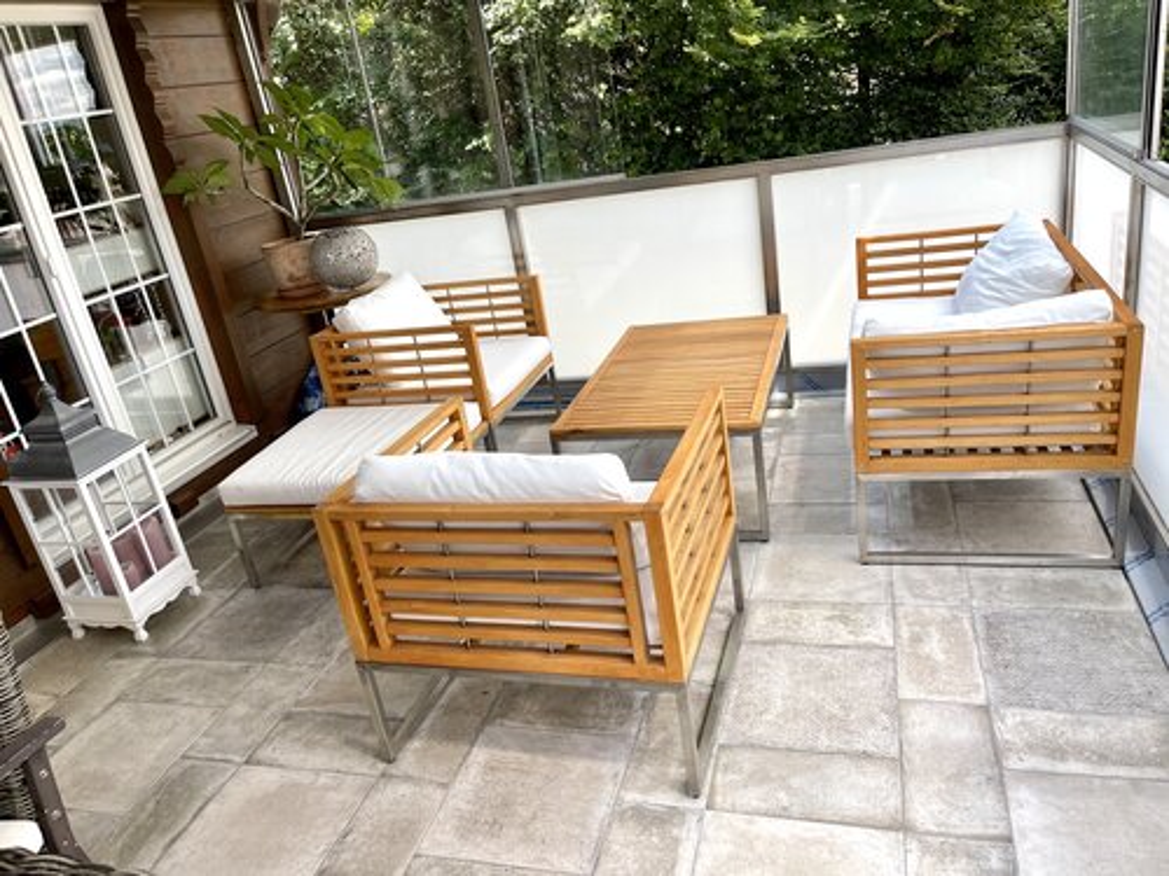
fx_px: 878
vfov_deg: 53.1
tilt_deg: -23.1
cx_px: 584
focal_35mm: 26
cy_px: 438
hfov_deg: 67.3
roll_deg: +9.3
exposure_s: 1/556
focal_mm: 5.1
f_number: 1.6
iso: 32
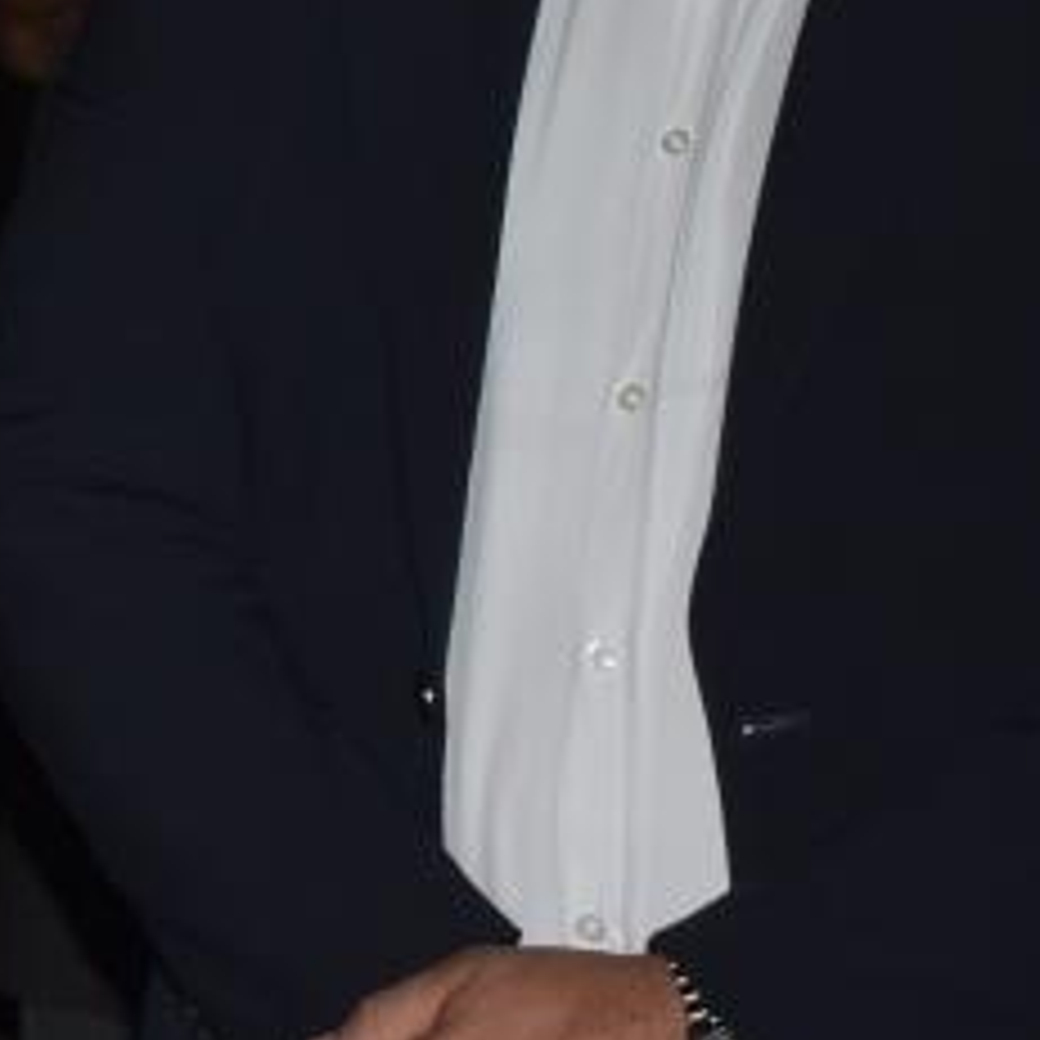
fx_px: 5197
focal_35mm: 153
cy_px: -29
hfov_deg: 10.3
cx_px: -1207
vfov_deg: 11.3
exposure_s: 1/30
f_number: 5.6
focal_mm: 27
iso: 320
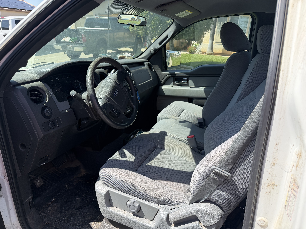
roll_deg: -3.6
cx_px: 153
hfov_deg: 71.6
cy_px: 114
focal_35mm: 24
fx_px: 212
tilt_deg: -21.2
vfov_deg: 56.8
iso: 100
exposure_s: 1/1689
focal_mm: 6.76
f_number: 1.78
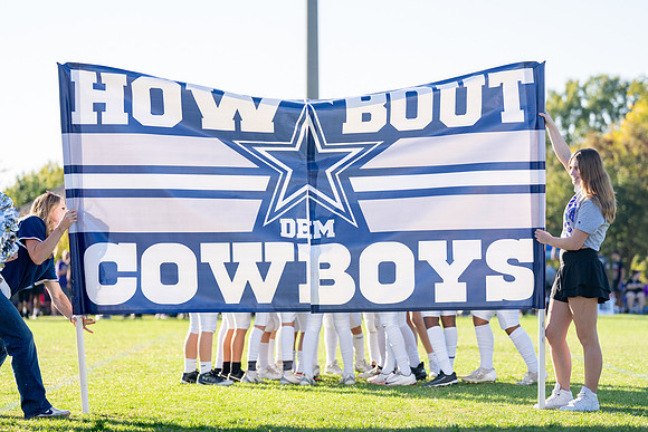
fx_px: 2074
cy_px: 198
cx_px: 353
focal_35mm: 115
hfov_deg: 17.8
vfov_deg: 11.9
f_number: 2.8
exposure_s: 1/2500
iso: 320
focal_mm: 105
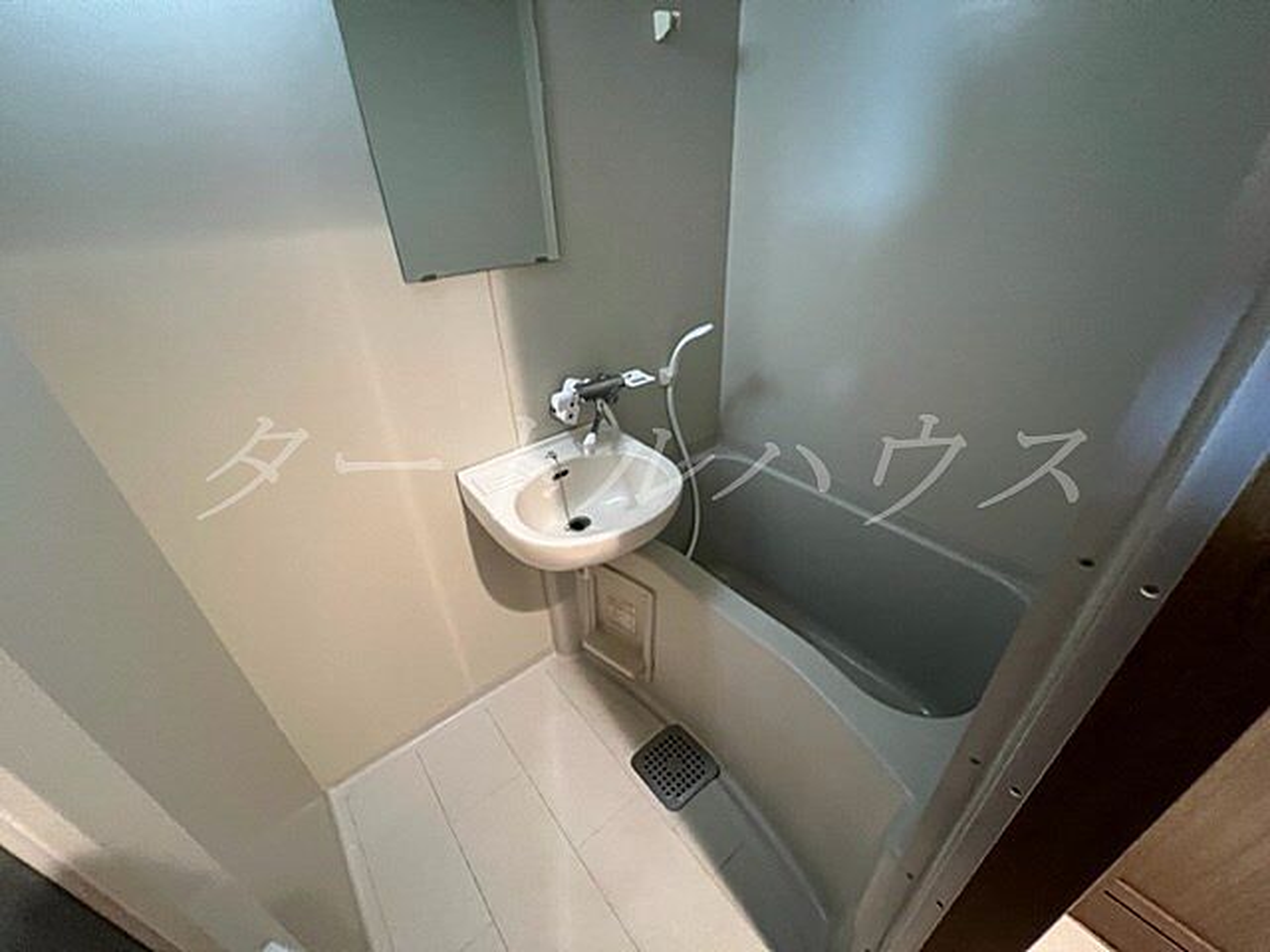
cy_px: 476
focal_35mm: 13
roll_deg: +2.3
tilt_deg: -31.1
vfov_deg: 89.9
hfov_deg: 106.2
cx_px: 635
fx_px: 477
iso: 800
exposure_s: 1/40
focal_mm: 1.57
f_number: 1.8
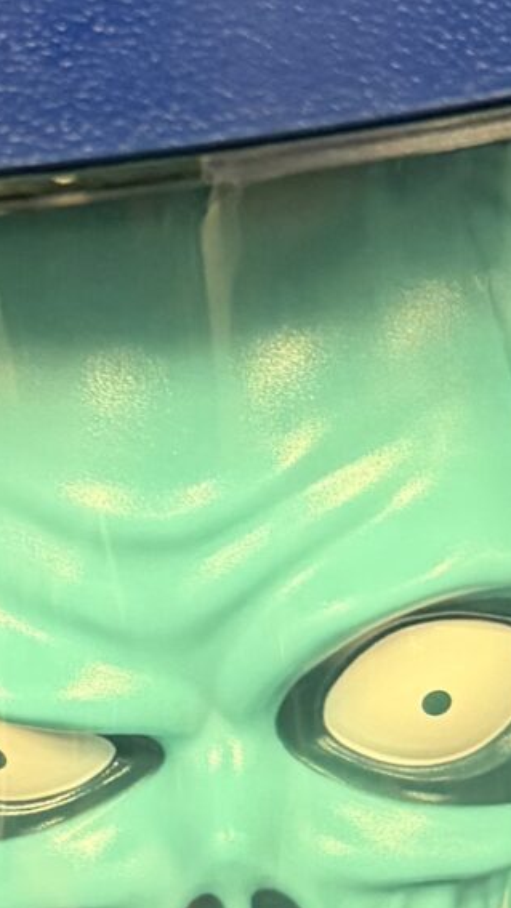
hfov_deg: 10.3
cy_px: 841
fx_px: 2842
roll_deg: +4.8
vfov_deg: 17.8
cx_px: 195
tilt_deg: -21.7
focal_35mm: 118
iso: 800
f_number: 1.78
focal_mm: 6.76
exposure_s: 1/60
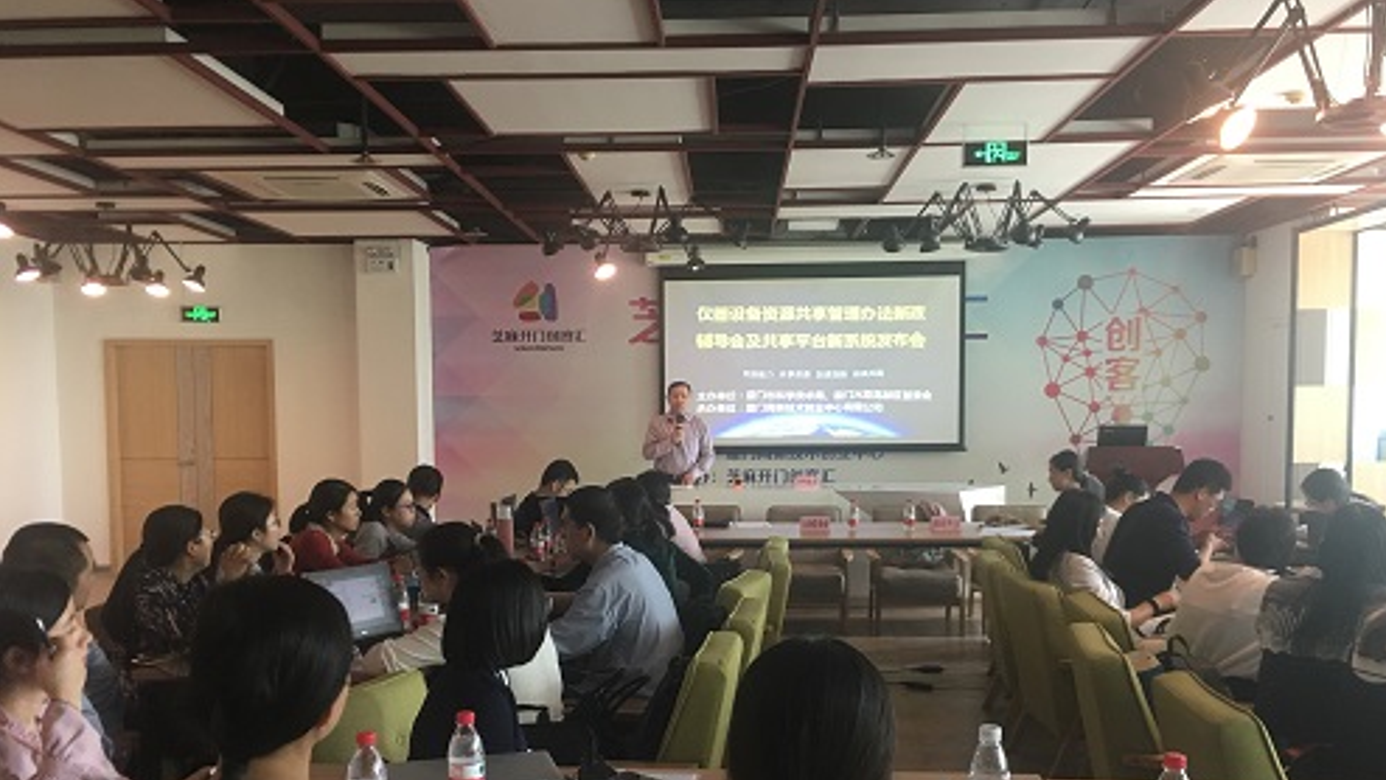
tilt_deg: -3.6
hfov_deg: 61.0
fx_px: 1176
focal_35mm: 32
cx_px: 699
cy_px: 506
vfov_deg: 36.4
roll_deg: +0.4
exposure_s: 1/17
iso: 64
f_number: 2.2
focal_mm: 4.15
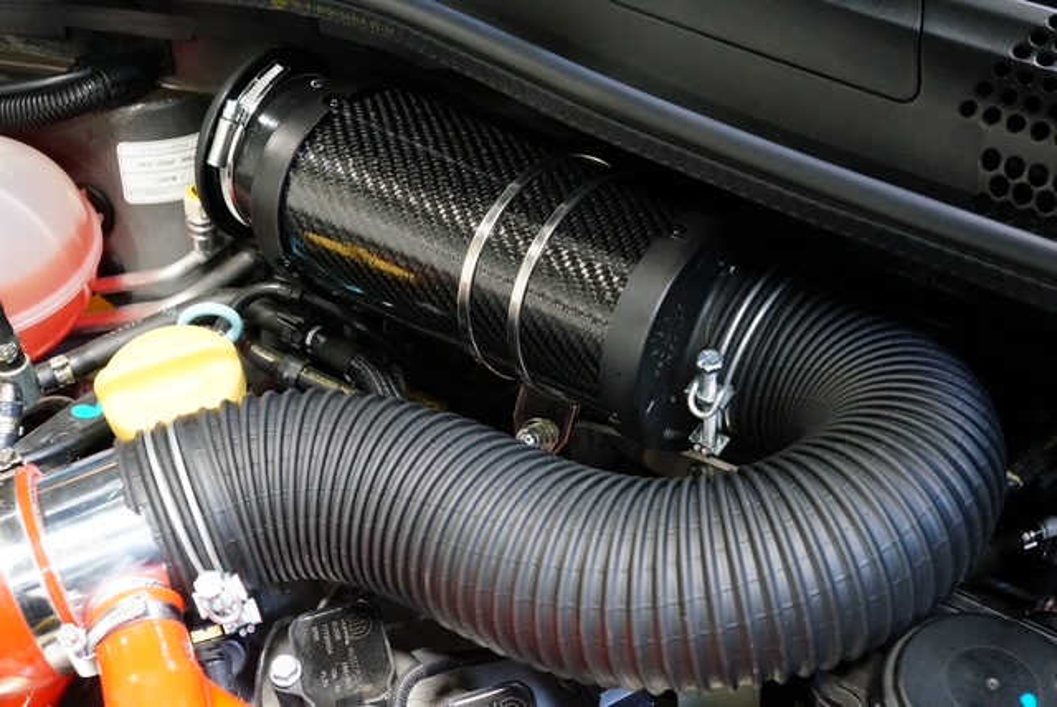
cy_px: 354
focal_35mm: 50
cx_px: 528
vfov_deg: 27.3
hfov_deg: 39.9
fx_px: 1455
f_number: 7.1
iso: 3200
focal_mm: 33
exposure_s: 1/50
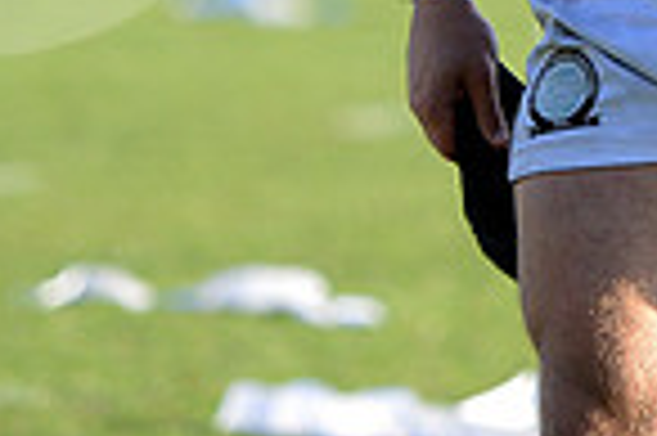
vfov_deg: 2.6
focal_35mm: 517
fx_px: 9425
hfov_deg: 4.0
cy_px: -263
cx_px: 742
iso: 320
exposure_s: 1/640
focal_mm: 130
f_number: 2.8
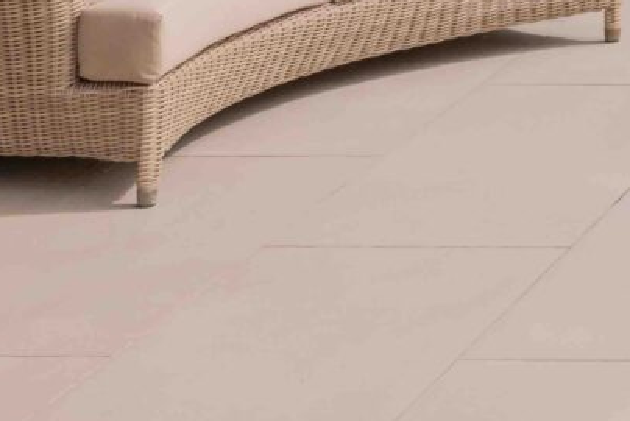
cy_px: -753
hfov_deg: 11.7
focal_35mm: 152
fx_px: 2662
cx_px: 1382
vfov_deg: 8.0
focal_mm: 24
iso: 400
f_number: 9
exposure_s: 1/400
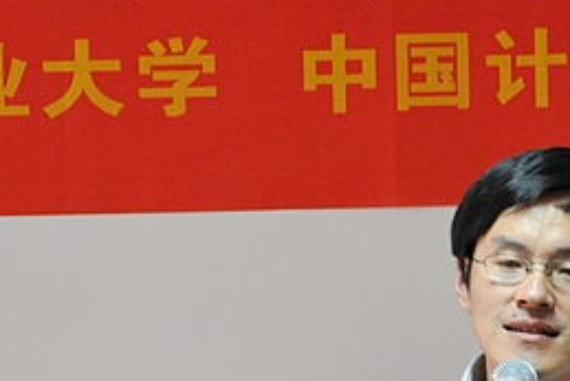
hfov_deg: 7.4
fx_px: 4404
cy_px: 392
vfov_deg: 4.9
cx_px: 359
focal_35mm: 278
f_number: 5.3
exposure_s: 1/30
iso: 2000
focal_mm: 80
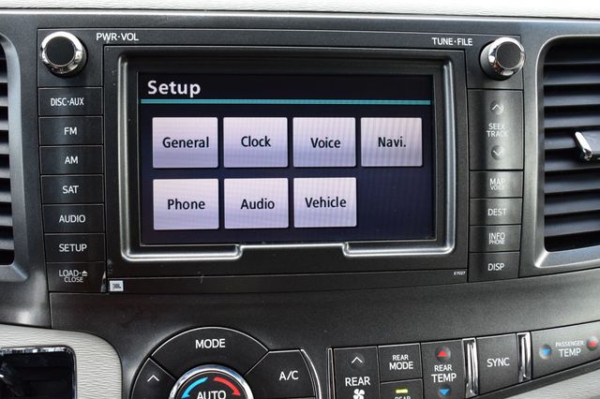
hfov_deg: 46.4
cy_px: 200
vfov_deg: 31.9
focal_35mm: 42
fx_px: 700
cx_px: 300
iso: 400
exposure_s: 1/40
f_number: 7.1
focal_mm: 28
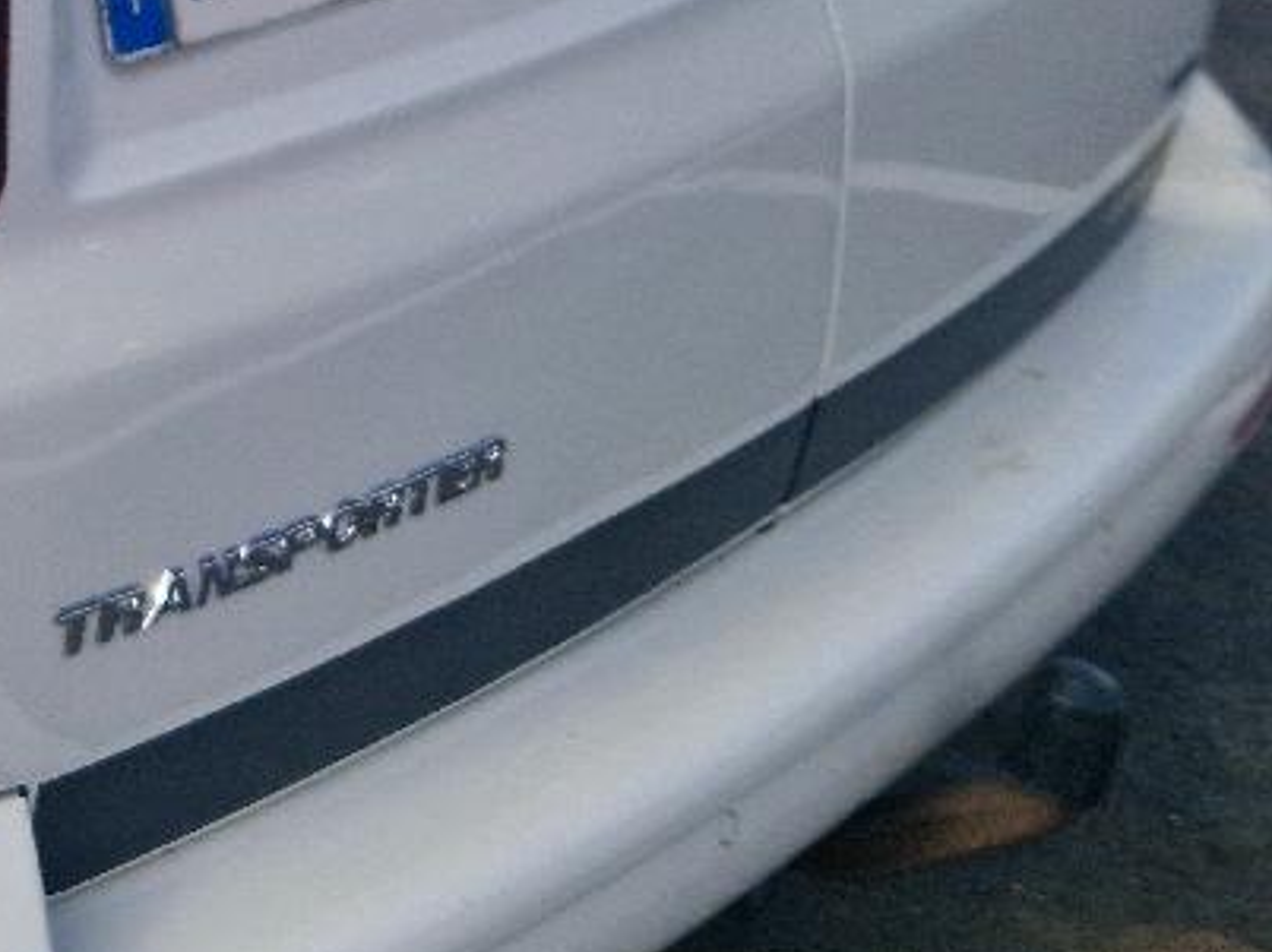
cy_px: -462
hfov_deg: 16.8
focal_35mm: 103
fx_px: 3783
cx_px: -788
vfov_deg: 13.5
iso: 50
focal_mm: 5.4
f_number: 1.8
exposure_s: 1/1667
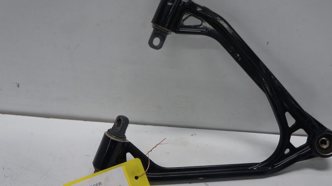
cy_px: 94
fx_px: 326
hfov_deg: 53.9
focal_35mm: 37
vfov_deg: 32.0
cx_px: 184
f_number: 4
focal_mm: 20
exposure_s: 1/80
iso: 100
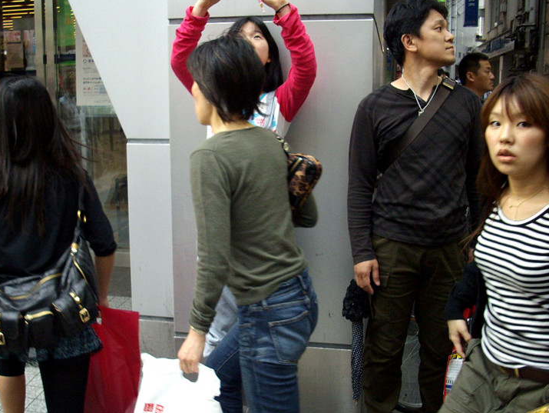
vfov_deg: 32.9
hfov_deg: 42.8
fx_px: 698
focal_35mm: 44
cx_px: 236
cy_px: 223
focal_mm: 6.2
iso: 117
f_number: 2.8
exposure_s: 1/125
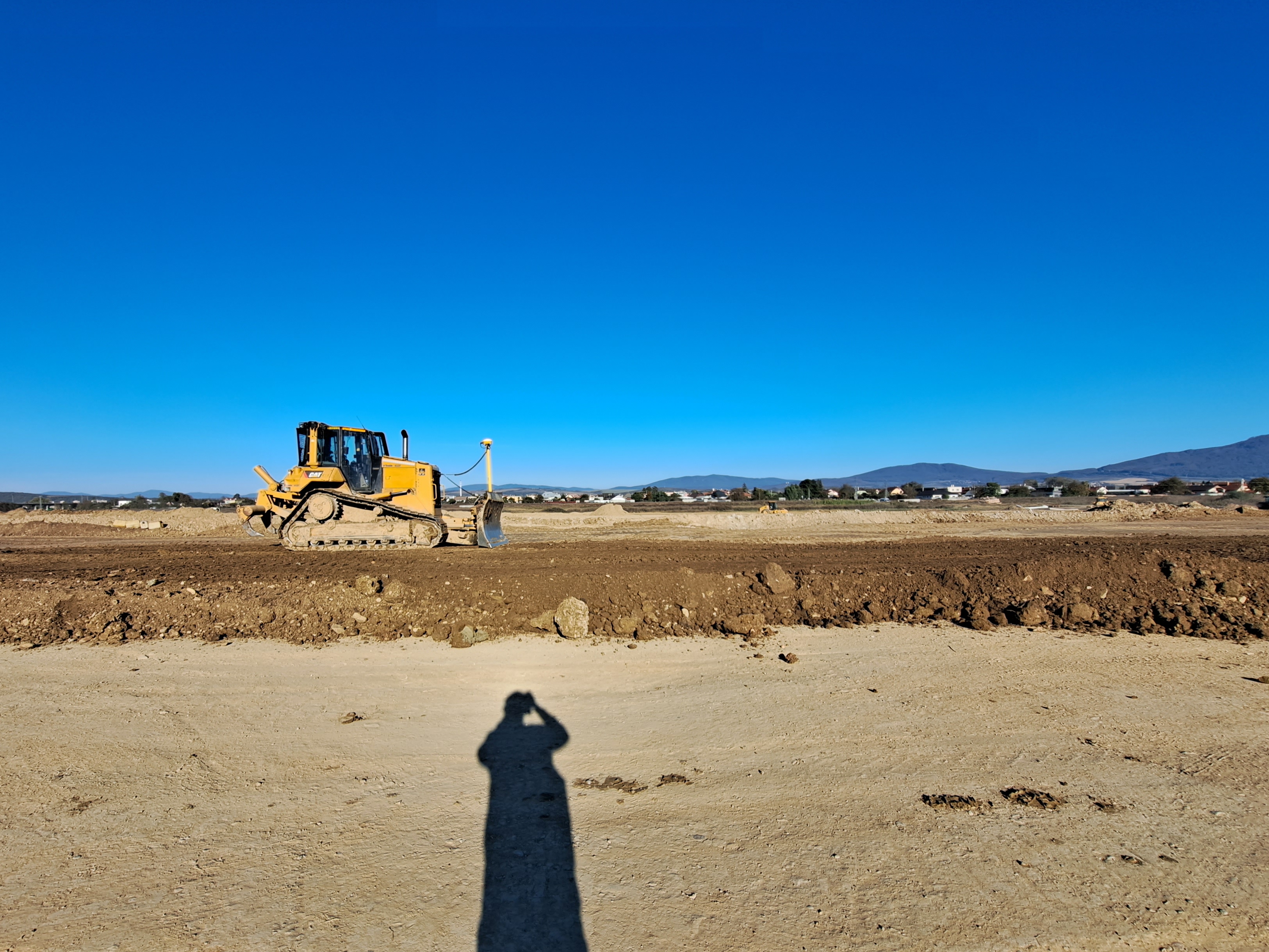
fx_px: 587
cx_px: 594
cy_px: 526
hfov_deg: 94.4
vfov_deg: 77.9
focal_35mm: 16
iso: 50
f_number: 2.2
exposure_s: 1/932
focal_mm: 1.74
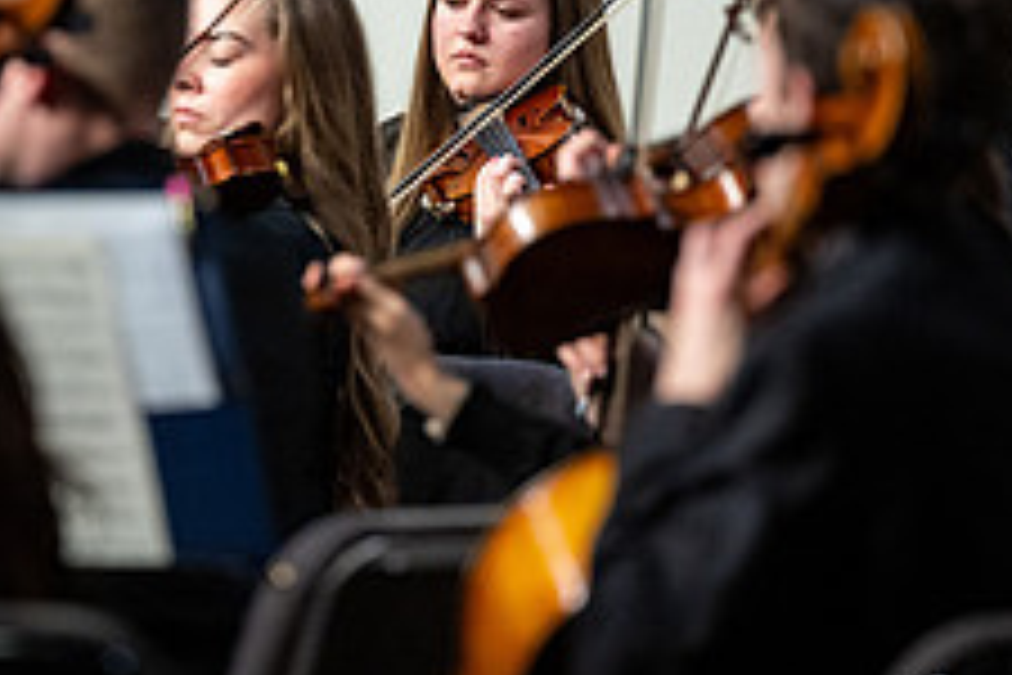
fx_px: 14476
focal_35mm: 515
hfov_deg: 4.0
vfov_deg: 2.7
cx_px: 256
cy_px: 128
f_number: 2.8
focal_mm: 200
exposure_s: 1/500
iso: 1250
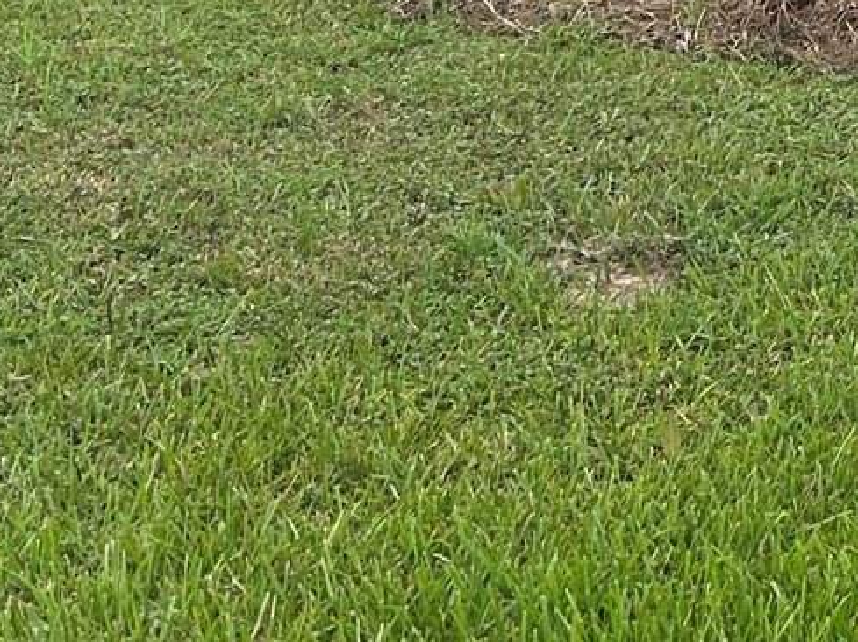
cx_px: 1256
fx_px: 2700
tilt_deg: +1.0
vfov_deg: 12.0
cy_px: -675
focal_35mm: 109
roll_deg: -1.6
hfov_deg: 16.6
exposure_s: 1/5587
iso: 50
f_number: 1.5
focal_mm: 5.7
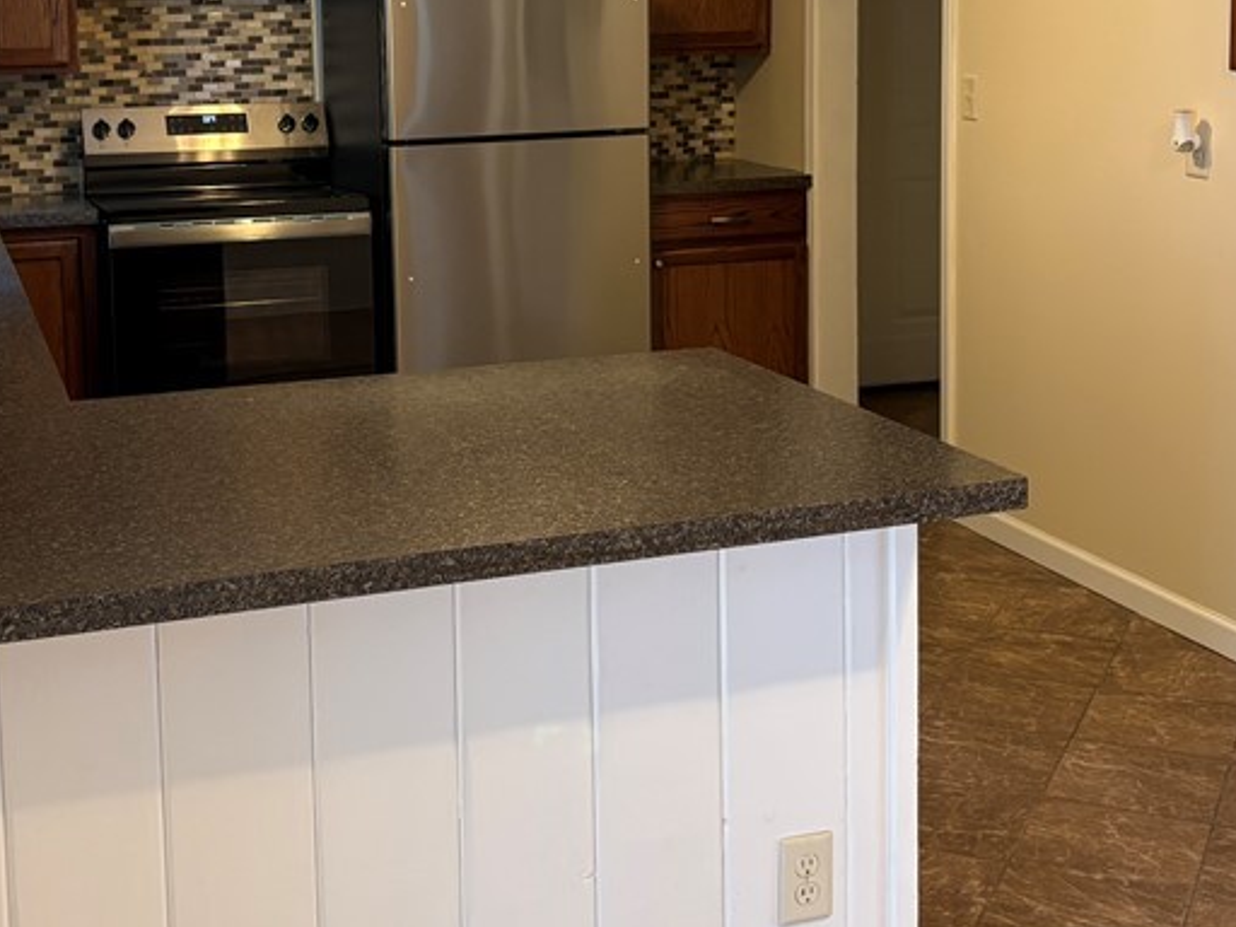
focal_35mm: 52
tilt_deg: -5.7
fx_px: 1857
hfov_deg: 36.8
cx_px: 562
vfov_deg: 27.5
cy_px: 181
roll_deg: +1.9
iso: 125
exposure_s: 1/60
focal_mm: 5.96
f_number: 1.6
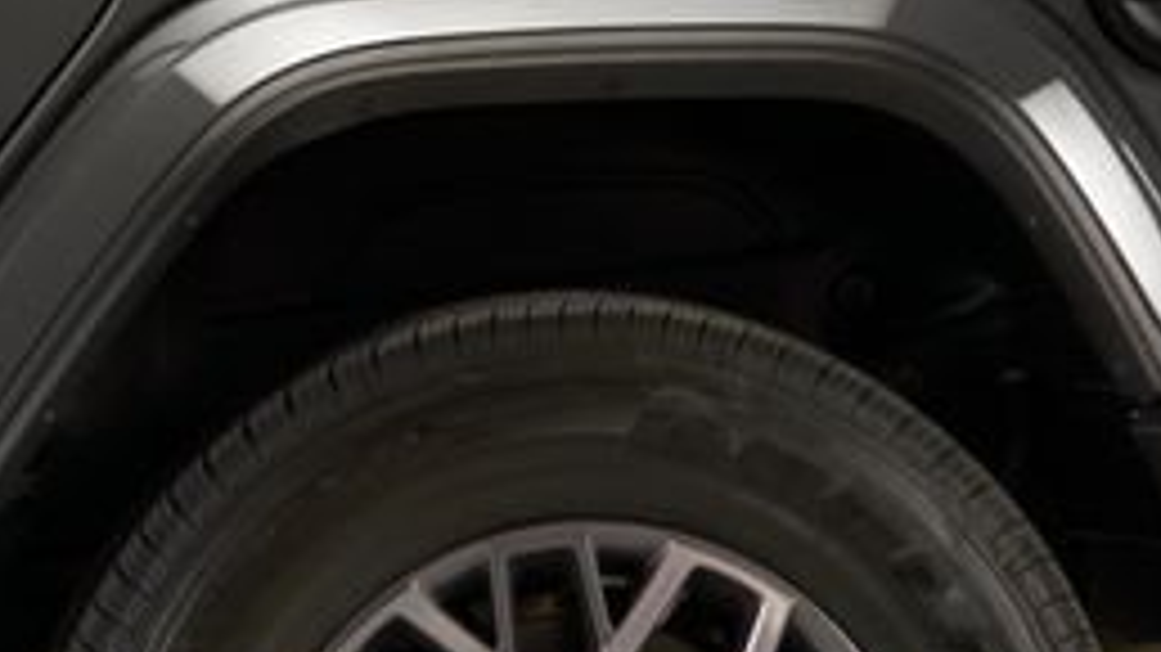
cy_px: -483
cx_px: -1382
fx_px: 18775
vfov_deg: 2.0
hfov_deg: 3.5
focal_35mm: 610
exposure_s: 1/50
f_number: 4
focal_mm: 94
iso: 640
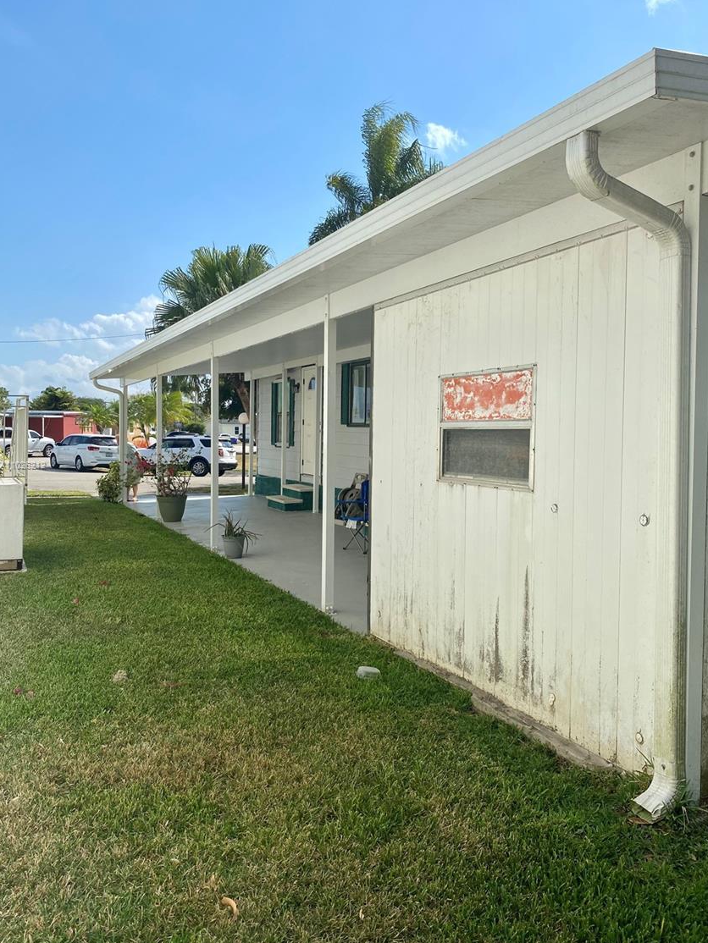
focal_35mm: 28
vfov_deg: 63.4
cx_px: 351
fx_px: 763
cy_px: 466
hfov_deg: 49.8
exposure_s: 1/3731
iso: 32
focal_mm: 4.25
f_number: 1.8
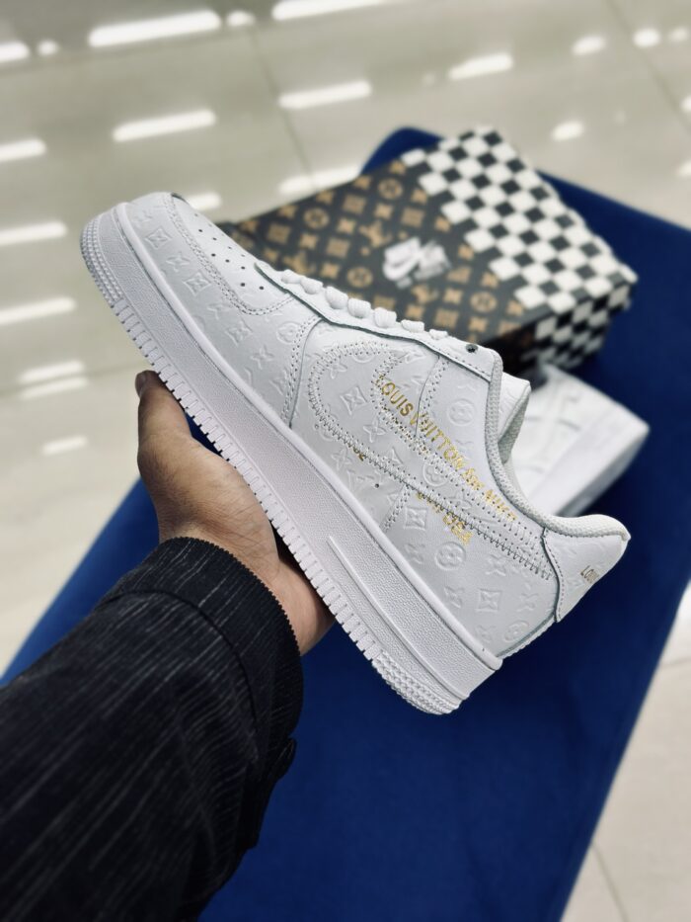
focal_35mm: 48
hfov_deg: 30.3
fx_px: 1277
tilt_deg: -56.7
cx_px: 346
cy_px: 461
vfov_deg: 39.7
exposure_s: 1/116
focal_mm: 6.86
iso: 64
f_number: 1.78
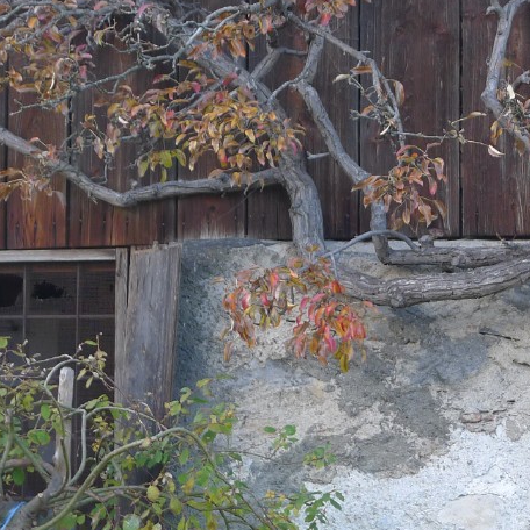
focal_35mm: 67
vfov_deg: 25.7
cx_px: 563
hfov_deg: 24.2
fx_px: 1161
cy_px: 323
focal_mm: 6.4
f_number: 2.2
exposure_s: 1/60
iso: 80
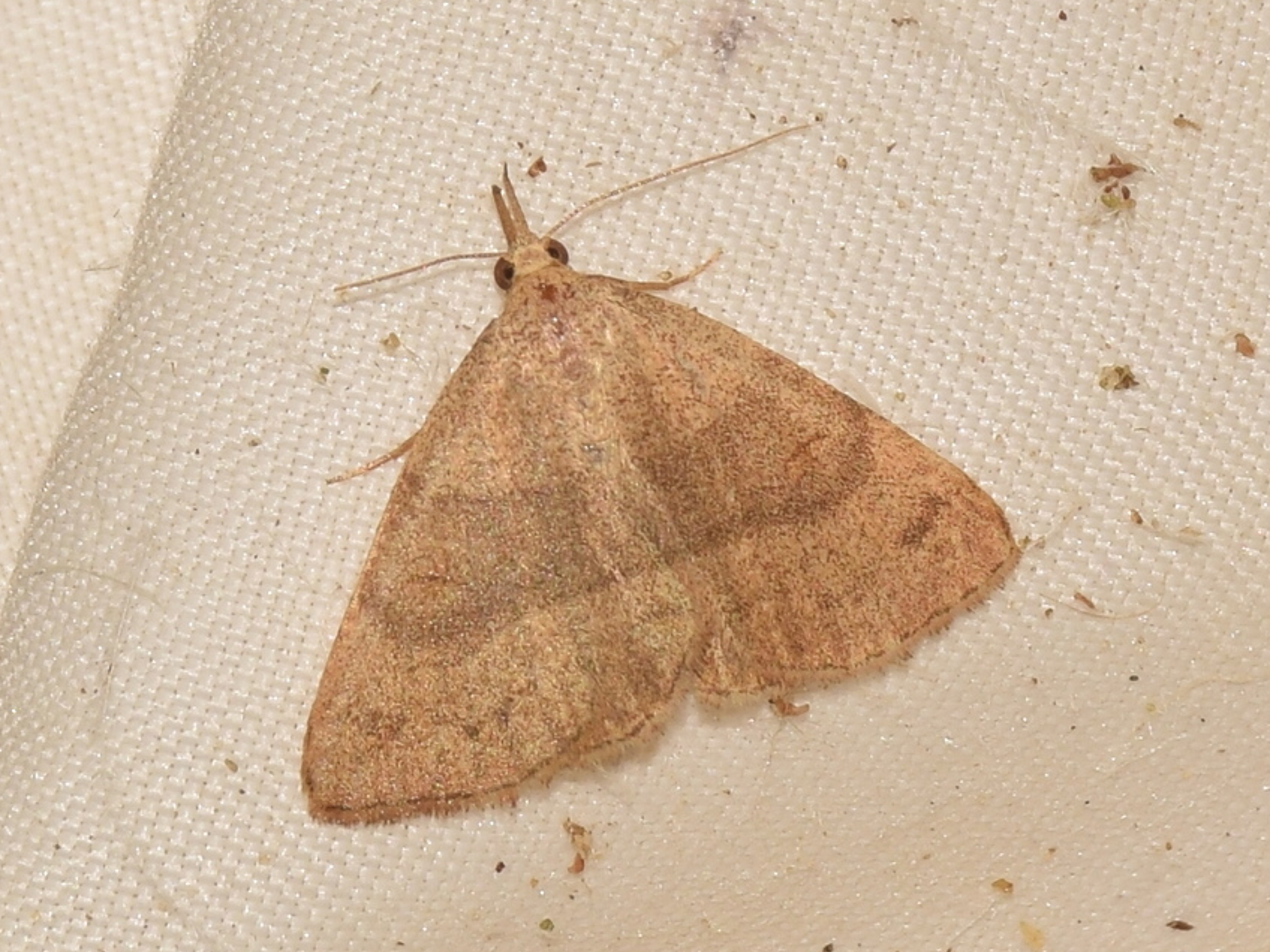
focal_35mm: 228
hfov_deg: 8.7
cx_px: 670
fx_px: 8365
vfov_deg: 6.5
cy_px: 476
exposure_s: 1/160
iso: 100
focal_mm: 140
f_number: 13
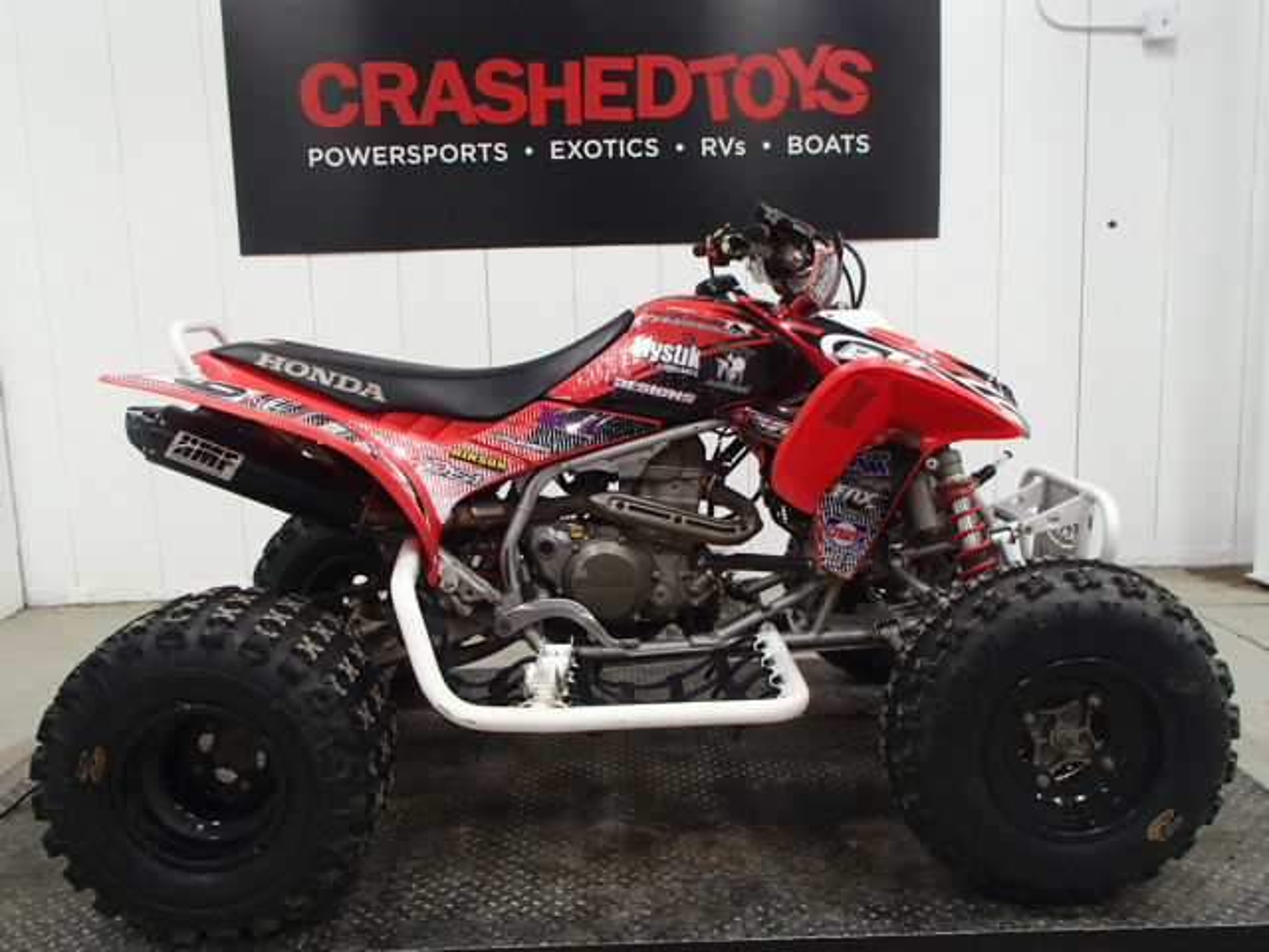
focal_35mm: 28
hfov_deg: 63.4
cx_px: 634
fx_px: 1026
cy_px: 476
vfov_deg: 49.7
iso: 200
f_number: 3.9
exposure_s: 1/30
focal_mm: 5
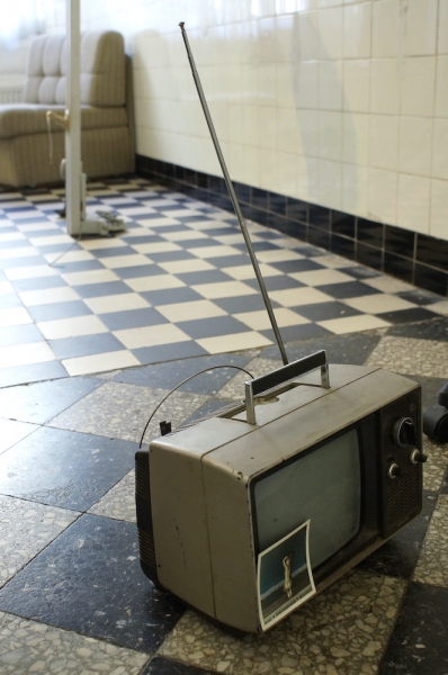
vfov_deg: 46.5
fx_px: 787
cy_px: 338
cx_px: 224
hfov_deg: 31.8
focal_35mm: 42
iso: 1600
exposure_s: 1/60
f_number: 4.5
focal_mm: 28
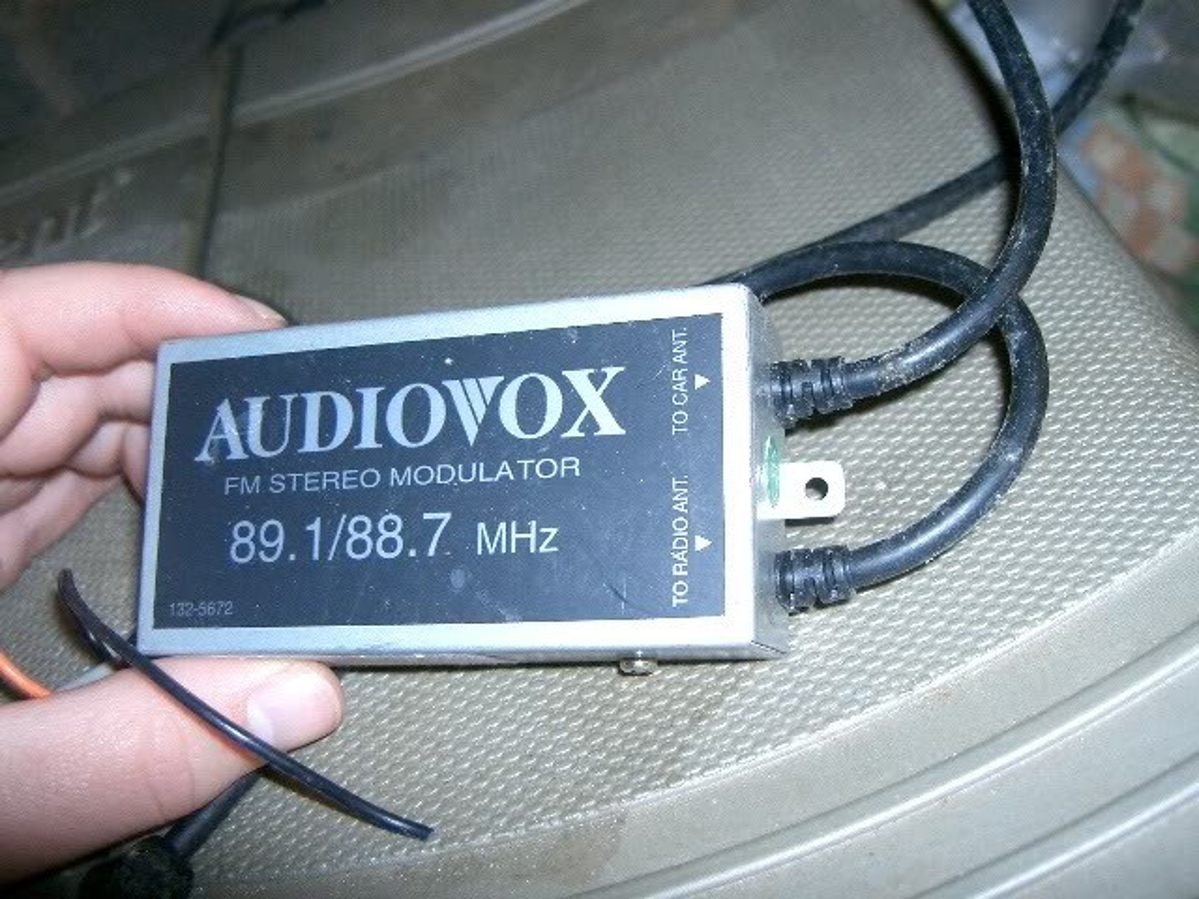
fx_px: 1351
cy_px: 450
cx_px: 600
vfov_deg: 36.8
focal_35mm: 39
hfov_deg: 47.9
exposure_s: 1/50
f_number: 2.8
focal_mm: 8
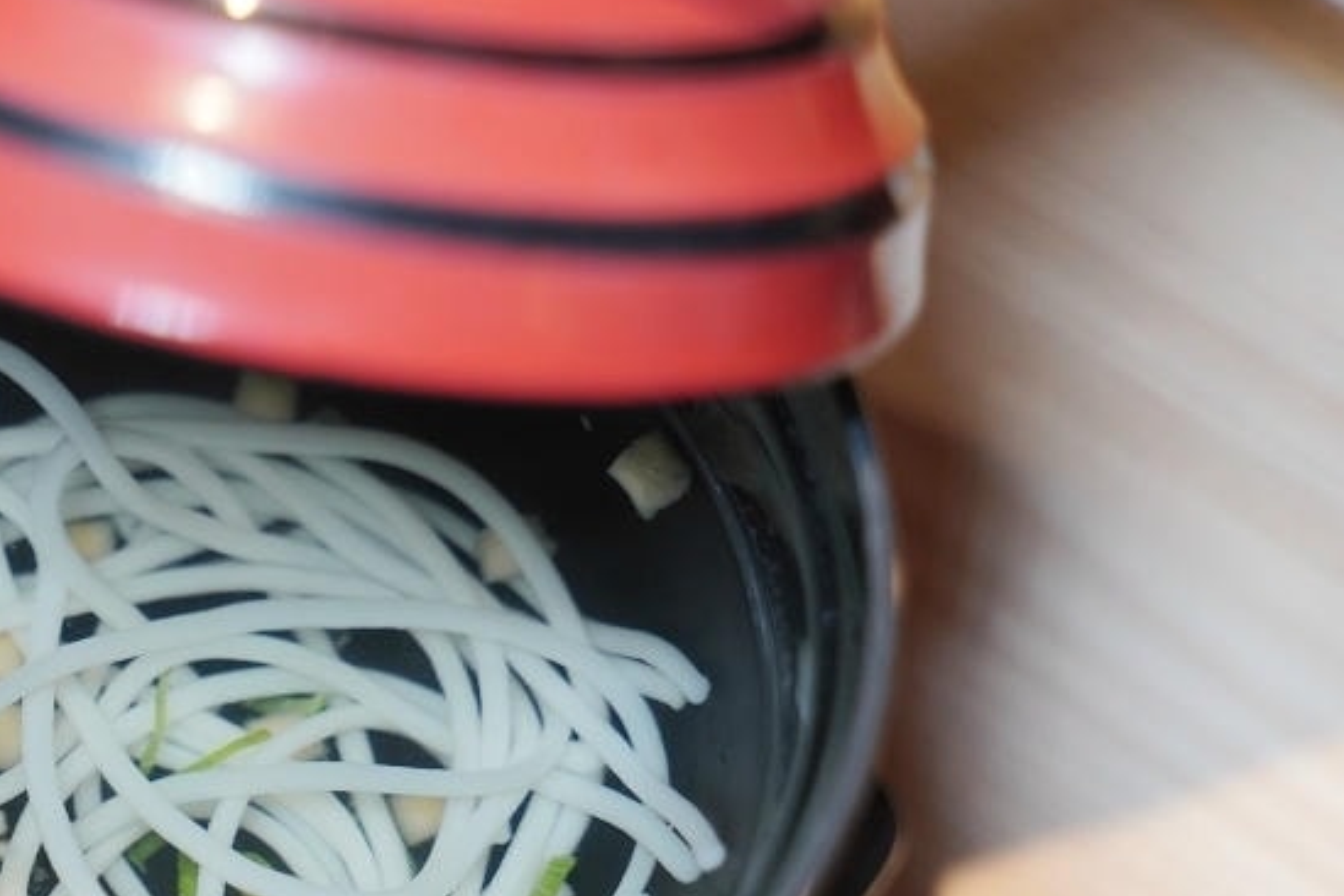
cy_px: 744
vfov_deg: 8.4
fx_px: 6122
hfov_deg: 12.4
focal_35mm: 164
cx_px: 149
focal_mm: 75
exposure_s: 1/80
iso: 500
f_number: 4
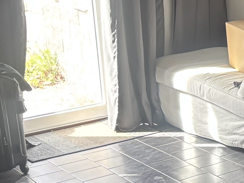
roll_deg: +1.7
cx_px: 389
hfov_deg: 15.6
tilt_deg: -13.2
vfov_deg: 13.0
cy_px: 63
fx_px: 803
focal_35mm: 114
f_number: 1.6
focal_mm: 5.96
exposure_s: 1/100
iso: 125
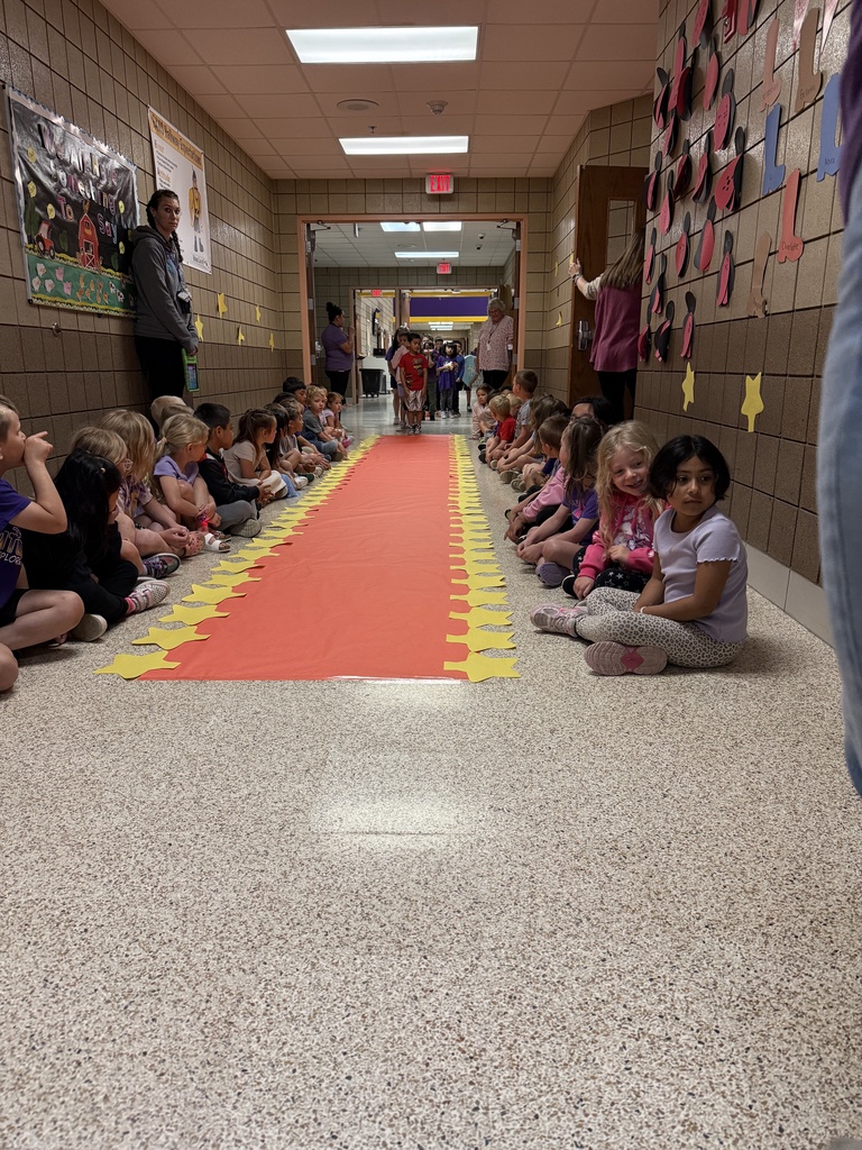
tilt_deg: -13.9
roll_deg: +0.7
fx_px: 797
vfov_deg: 71.6
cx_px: 431
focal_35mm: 24
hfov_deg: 56.8
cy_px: 575
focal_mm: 6.76
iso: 320
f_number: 1.78
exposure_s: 1/120
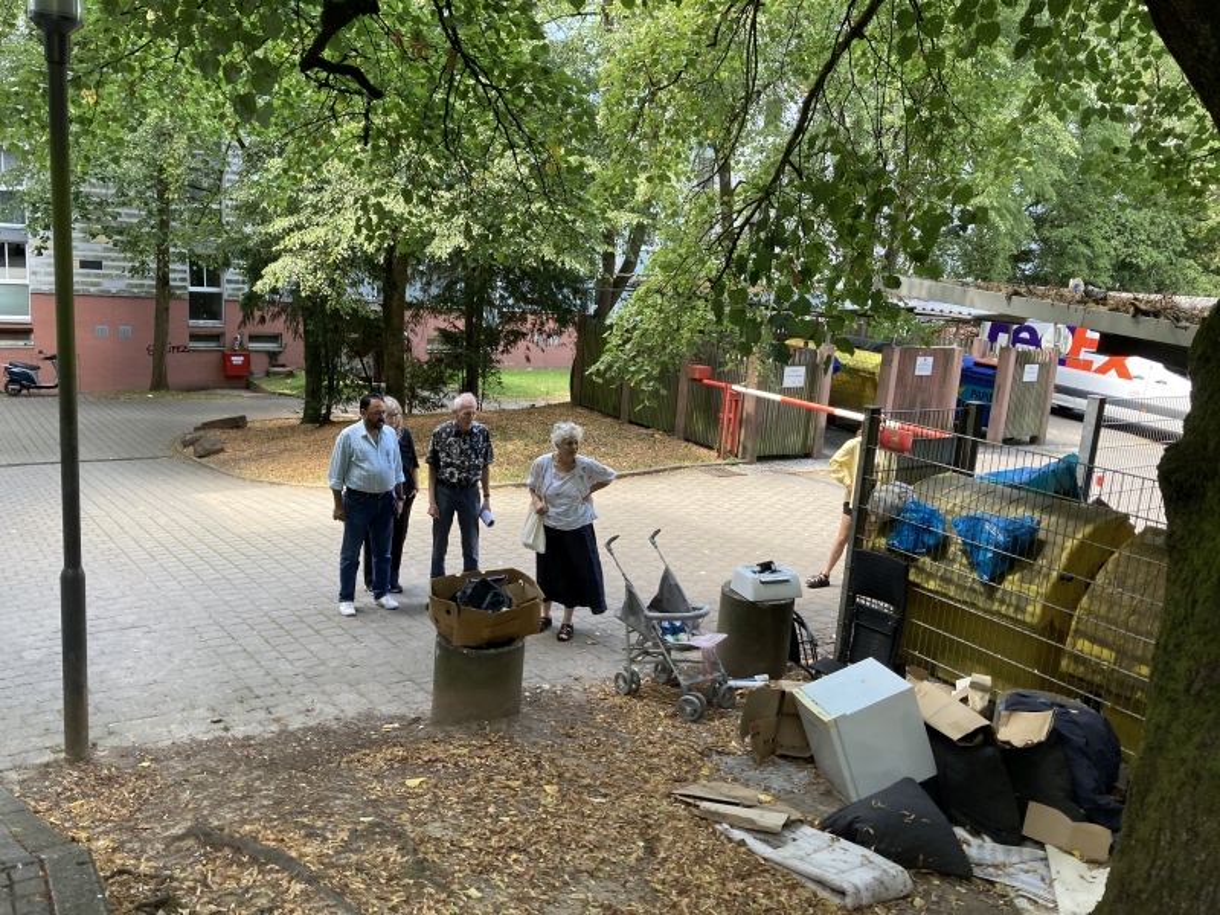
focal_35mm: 28
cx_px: 610
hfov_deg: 63.4
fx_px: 987
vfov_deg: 49.7
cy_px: 458
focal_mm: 3.99
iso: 50
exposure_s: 1/121
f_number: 1.8
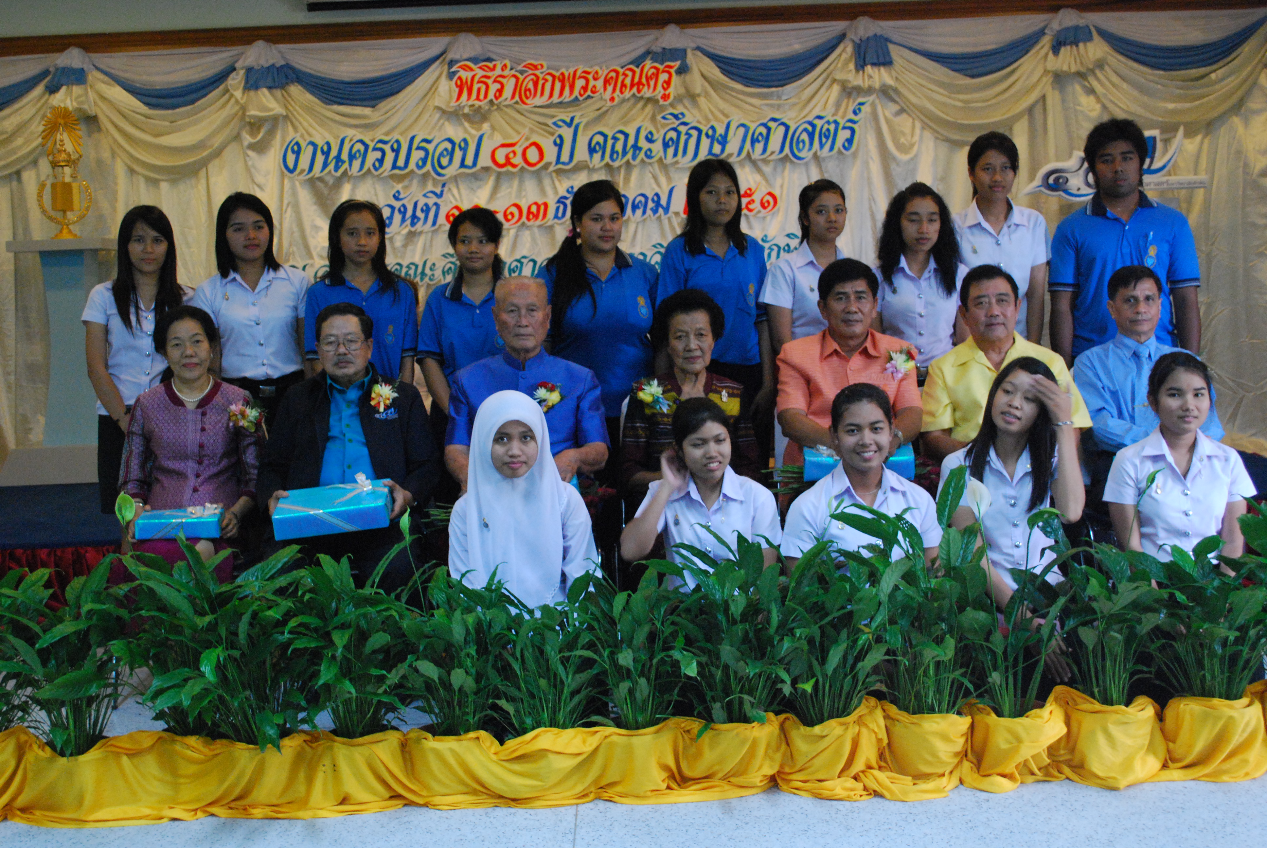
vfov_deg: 30.9
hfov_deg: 44.9
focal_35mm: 44
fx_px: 1533
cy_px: 424
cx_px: 634
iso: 1600
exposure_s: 1/25
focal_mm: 29
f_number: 5.6
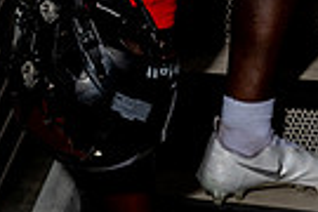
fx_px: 1475
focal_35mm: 167
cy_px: -269
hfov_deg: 12.3
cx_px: 132
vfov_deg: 7.7
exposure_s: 1/250
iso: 100
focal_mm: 50
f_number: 6.3
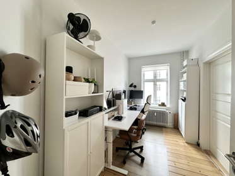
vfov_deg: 85.7
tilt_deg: +0.0
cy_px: 88
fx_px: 95
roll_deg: +0.4
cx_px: 118
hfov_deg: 102.0
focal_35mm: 14
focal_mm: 2.22
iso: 125
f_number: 2.2
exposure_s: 1/100
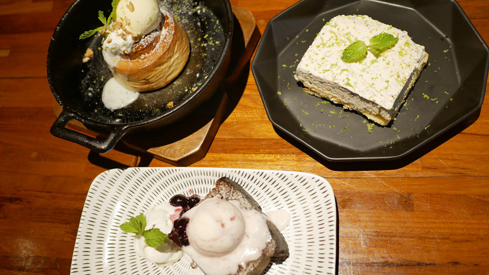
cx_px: 244
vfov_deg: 35.6
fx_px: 428
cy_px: 152
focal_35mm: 33
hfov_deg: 59.5
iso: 320
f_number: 1.7
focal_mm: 15
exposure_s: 1/60
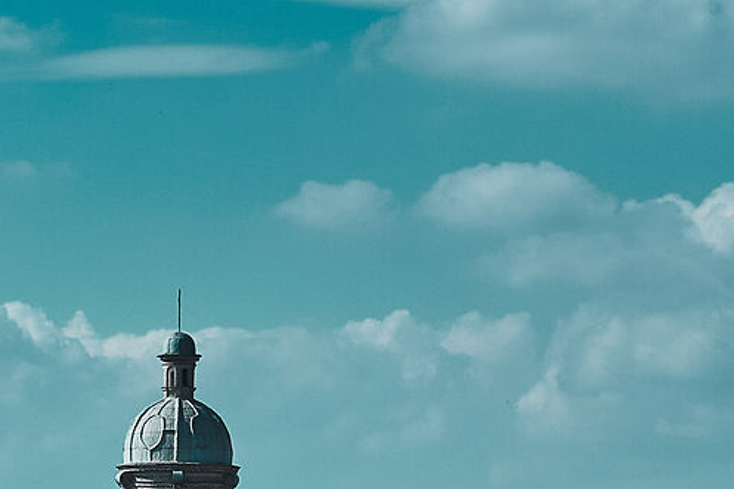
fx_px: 4035
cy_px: 802
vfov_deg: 6.8
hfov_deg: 10.4
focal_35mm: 198
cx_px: 546
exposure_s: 1/1000
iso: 200
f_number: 8
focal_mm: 27
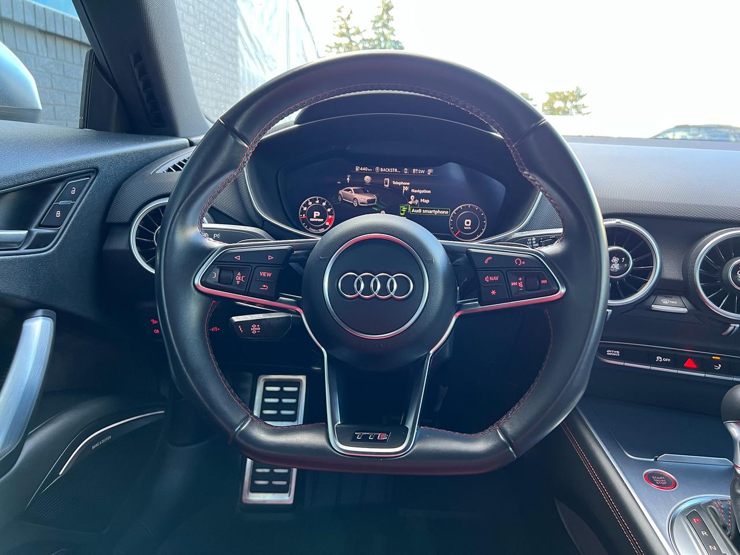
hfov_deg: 67.3
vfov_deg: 53.1
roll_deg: -0.8
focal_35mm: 26
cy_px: 278
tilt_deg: -13.0
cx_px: 370
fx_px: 556
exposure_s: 1/60
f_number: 1.5
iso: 160
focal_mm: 5.7
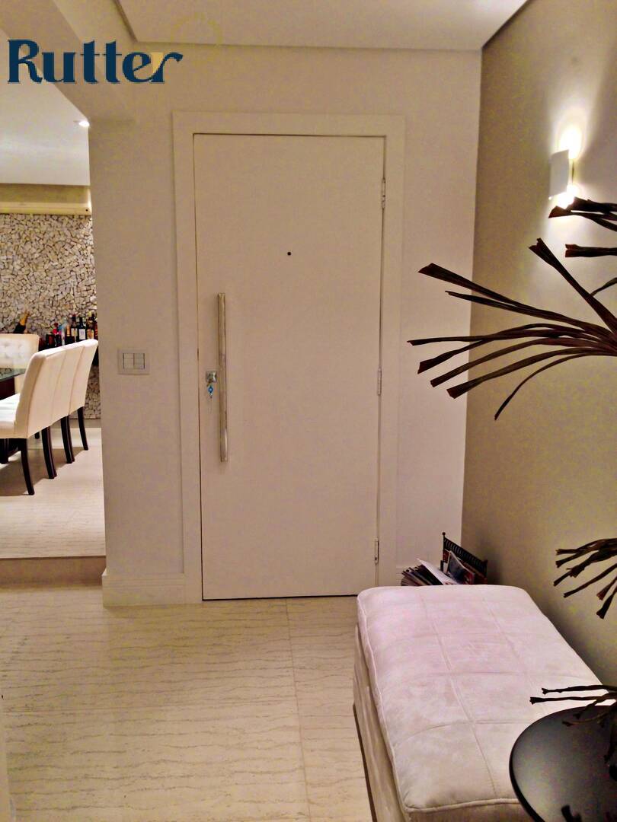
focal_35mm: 33
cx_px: 308
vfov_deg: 55.4
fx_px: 784
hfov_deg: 42.9
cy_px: 411
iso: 80
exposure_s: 1/20
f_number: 2.4
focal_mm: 4.12
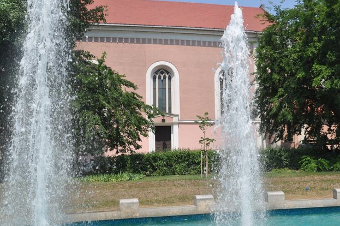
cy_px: 128
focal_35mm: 39
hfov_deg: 48.9
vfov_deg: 34.1
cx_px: 223
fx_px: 368
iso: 200
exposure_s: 1/320
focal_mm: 18
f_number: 9
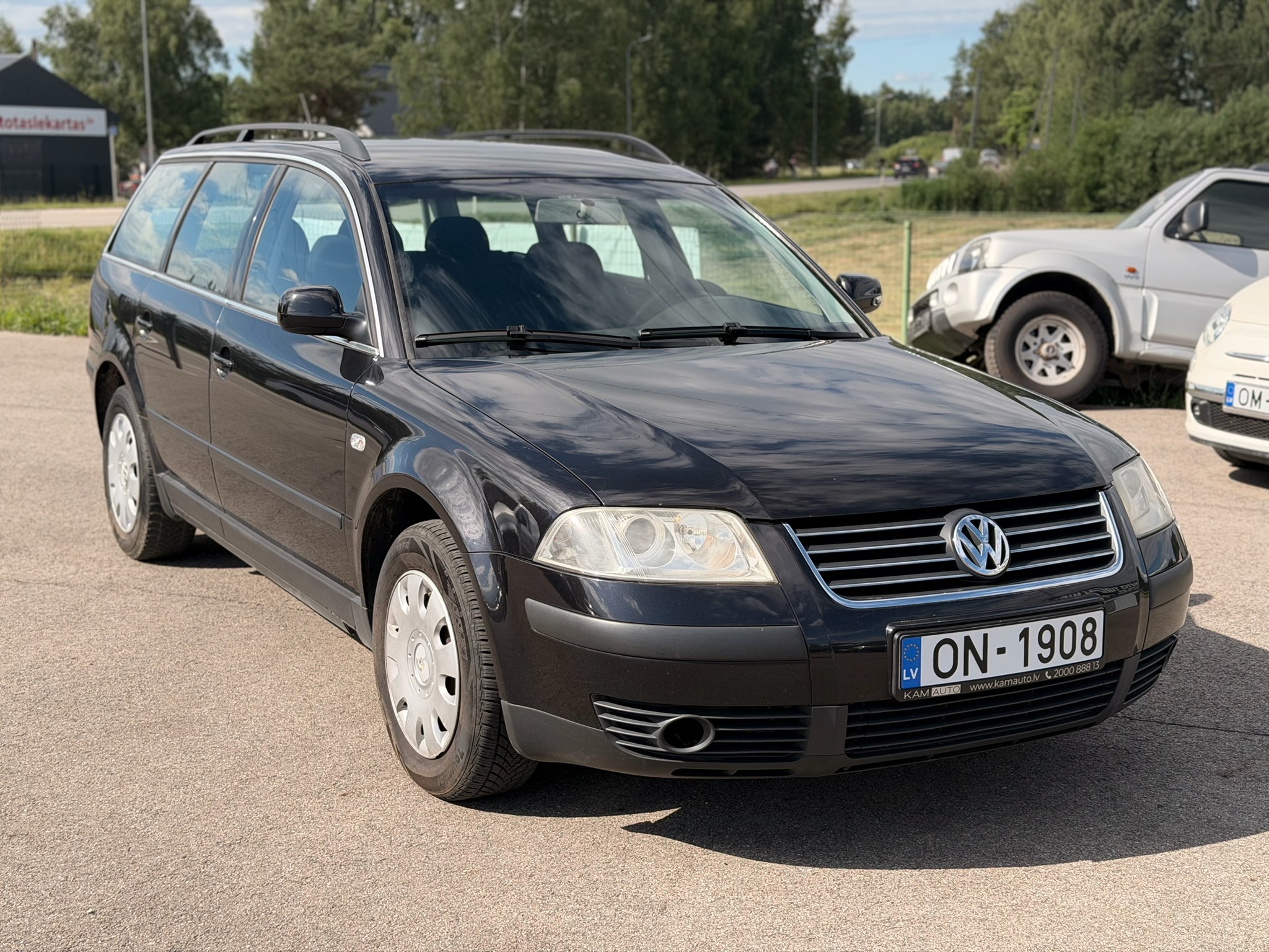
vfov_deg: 30.3
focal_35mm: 48
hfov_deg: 39.7
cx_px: 634
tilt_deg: -10.5
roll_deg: +1.1
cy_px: 476
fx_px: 1760
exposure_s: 1/2976
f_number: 1.78
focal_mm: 6.76
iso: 64
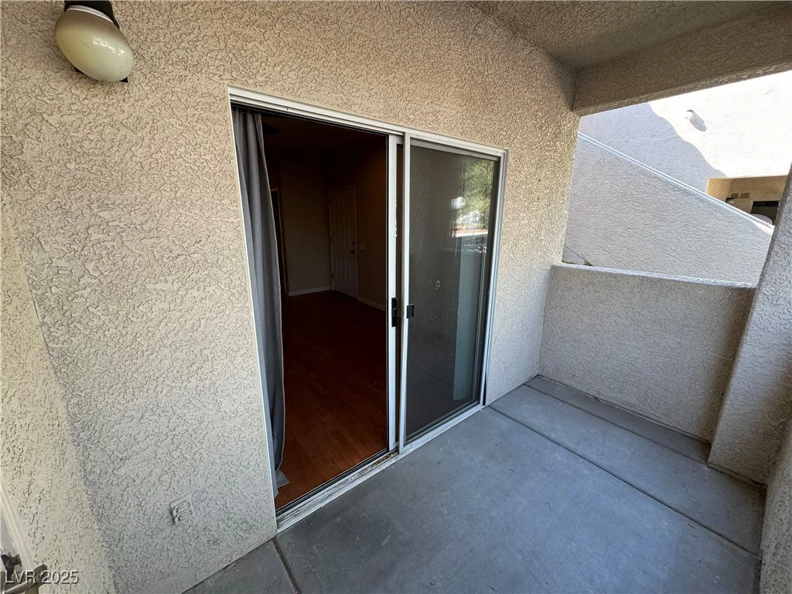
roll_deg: -0.7
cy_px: 297
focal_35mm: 14
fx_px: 320
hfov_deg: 102.1
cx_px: 396
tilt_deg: -15.5
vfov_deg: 85.7
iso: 100
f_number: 2.2
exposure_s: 1/99
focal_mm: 2.22
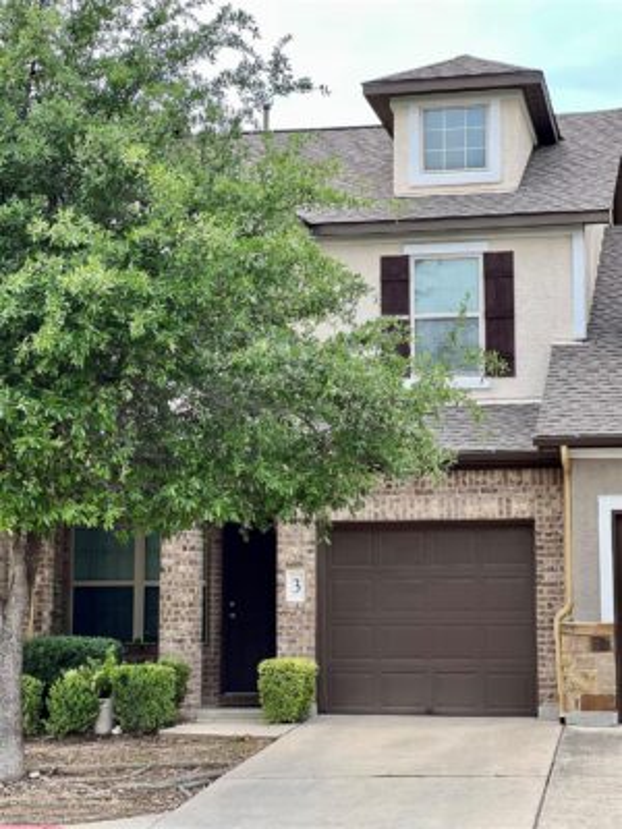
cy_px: 414
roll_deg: -0.9
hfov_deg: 19.1
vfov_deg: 25.3
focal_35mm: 77
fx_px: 1845
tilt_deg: +7.2
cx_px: 311
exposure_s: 1/121
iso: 25
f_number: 2.8
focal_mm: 9
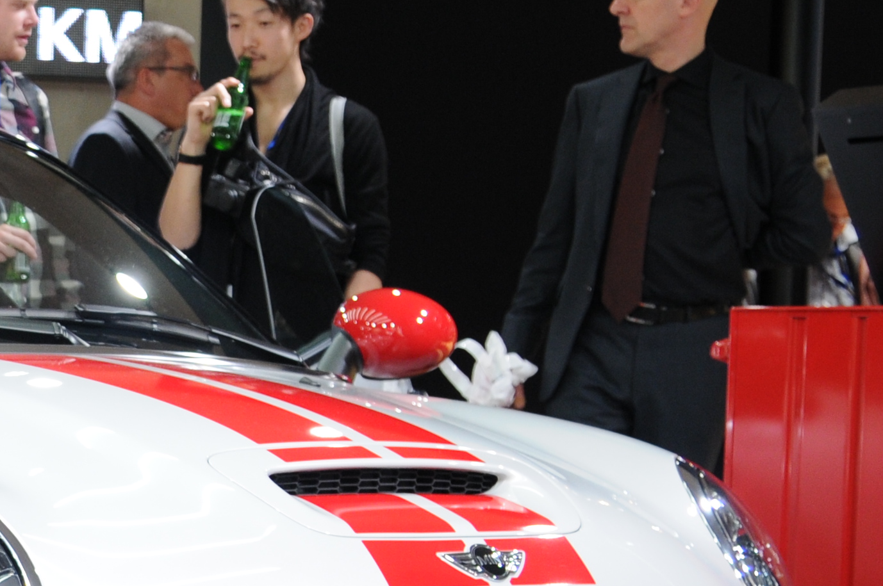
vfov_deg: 12.1
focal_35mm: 112
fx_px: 2744
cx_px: -144
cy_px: 517
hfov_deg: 17.5
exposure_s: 1/90
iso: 400
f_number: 4.8
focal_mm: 24
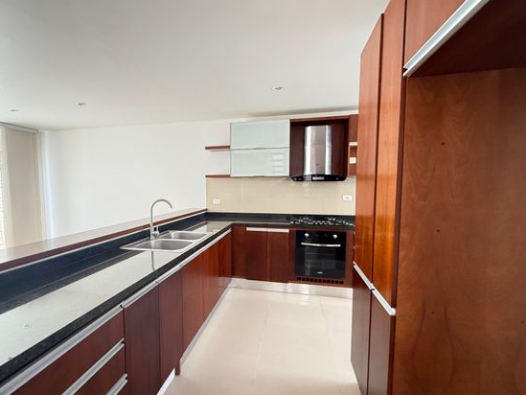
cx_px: 231
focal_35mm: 17
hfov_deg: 90.6
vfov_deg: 74.7
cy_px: 204
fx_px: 258
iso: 320
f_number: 2.2
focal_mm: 2.22
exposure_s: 1/96
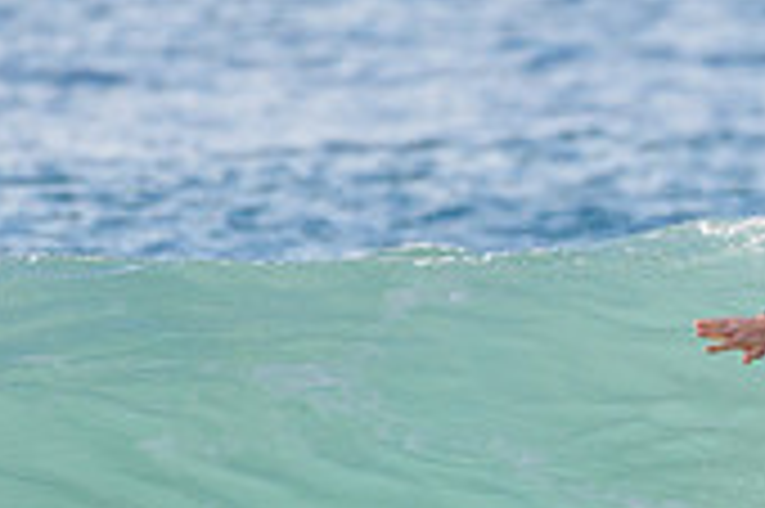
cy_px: 632
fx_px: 44454
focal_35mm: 2094
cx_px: 925
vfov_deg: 0.7
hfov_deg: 1.0
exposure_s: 1/2000
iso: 320
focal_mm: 500
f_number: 5.6
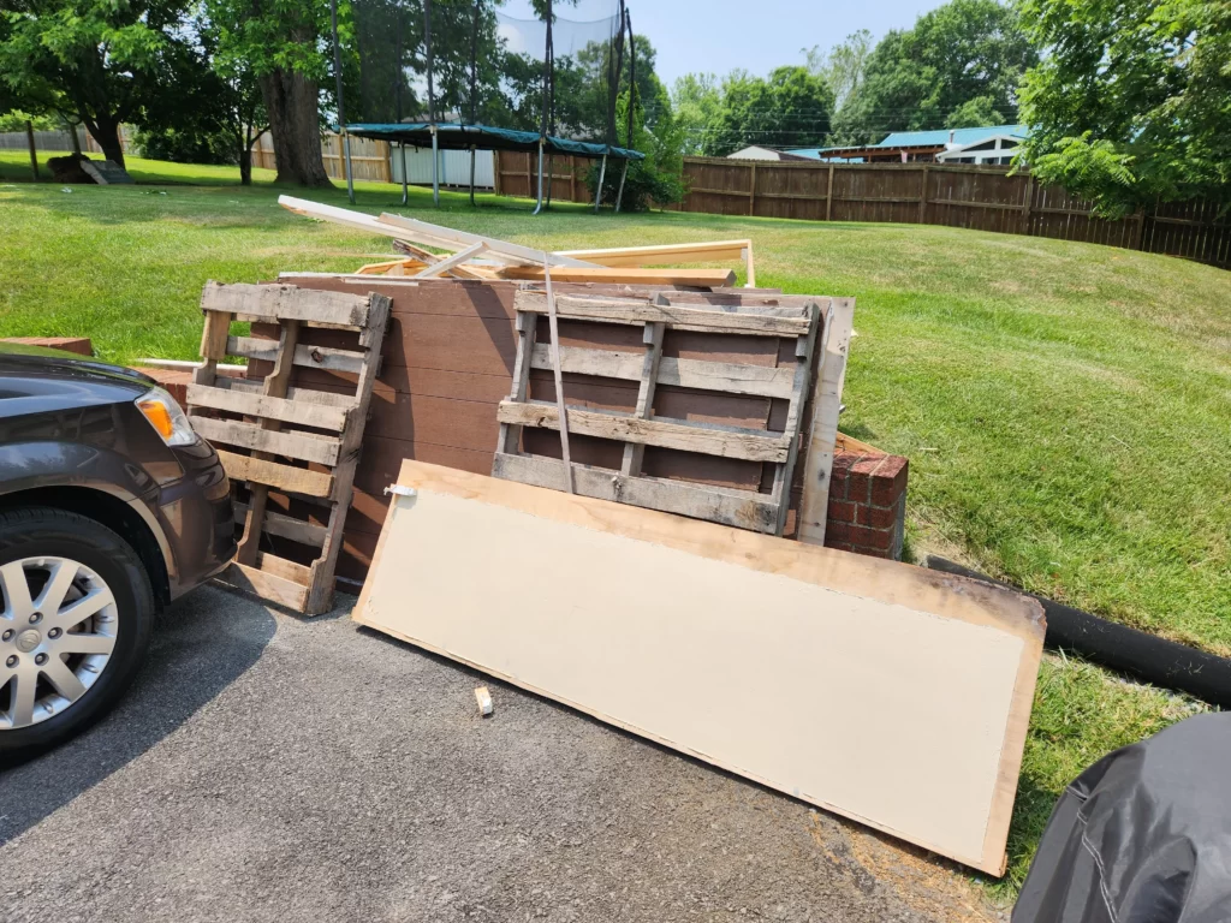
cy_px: 462
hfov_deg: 73.9
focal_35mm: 23
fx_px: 818
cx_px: 616
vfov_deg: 58.9
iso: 20
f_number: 1.8
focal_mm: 5.4
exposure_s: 1/1354
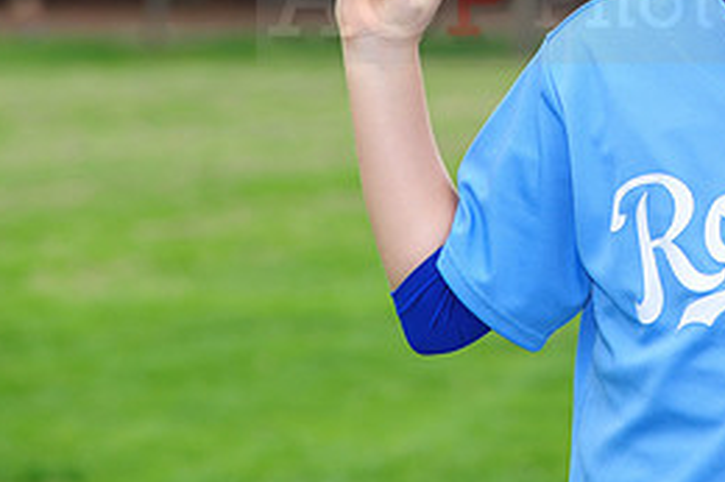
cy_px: -20
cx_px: 725
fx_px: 6963
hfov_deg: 5.9
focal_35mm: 346
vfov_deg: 4.0
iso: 400
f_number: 7.1
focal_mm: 155
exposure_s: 1/250
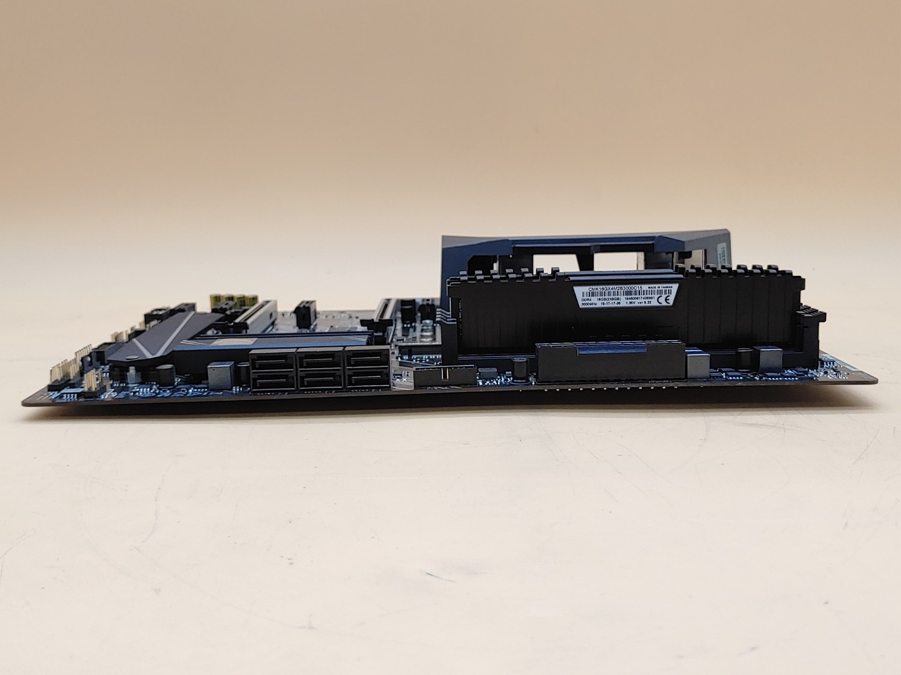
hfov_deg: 45.8
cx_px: 450
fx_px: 1067
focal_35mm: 41
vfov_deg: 35.1
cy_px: 338
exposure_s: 1/120
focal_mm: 4.36
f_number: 1.8
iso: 50
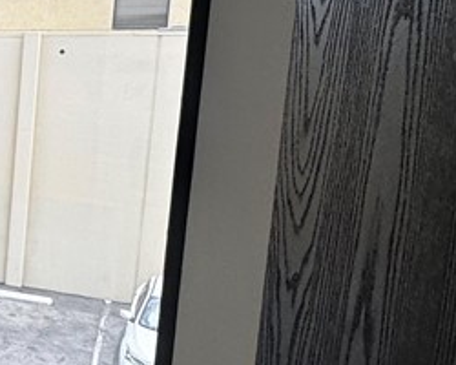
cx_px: -347
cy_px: 153
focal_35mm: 56
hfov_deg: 22.1
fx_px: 756
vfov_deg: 27.1
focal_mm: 2.22
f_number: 2.2
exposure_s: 1/202
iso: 40
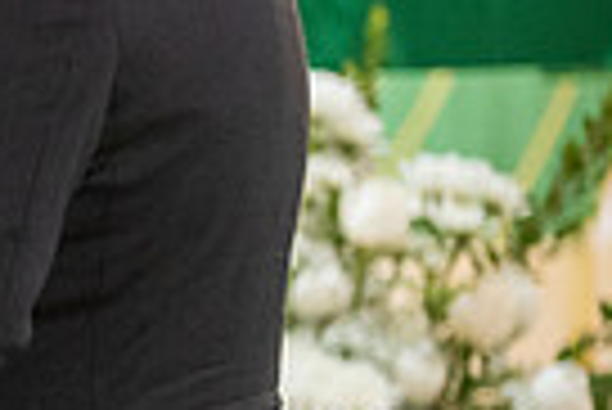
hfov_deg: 3.8
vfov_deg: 2.6
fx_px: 9071
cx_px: -666
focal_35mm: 533
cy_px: 151
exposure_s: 1/160
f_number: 2.8
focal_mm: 125
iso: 2000
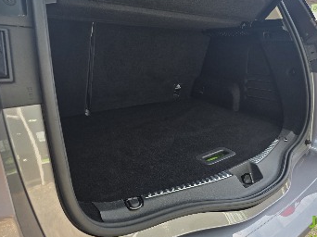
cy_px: 106
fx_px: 256
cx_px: 188
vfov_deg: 49.6
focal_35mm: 28
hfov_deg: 63.0
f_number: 1.7
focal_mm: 6.25
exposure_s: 1/359
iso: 32
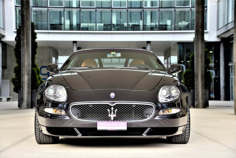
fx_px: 433
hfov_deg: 30.5
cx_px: 118
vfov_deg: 20.6
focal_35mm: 66
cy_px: 79
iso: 800
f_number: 7.1
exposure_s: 1/80
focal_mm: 66
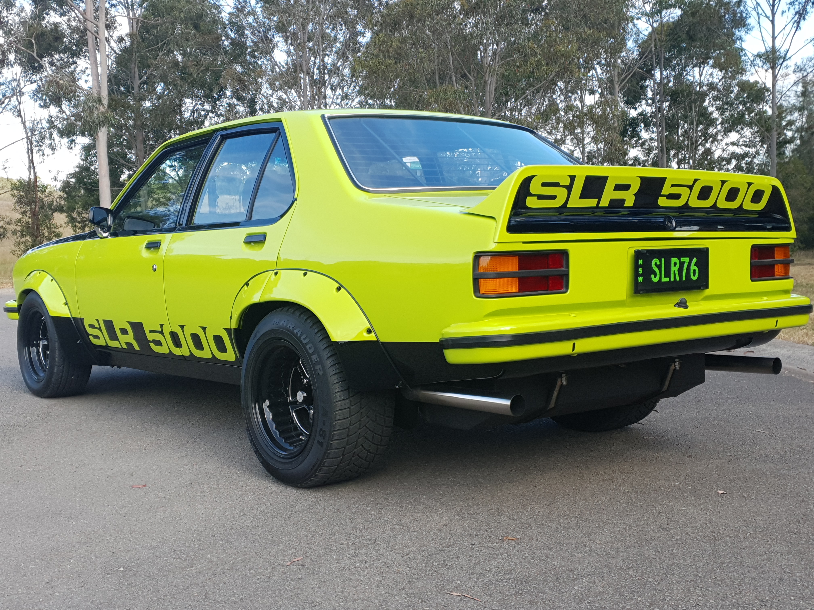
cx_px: 407
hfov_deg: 67.3
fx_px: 611
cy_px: 305
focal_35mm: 26
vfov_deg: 53.1
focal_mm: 4.3
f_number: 1.5
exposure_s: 1/707
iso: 50
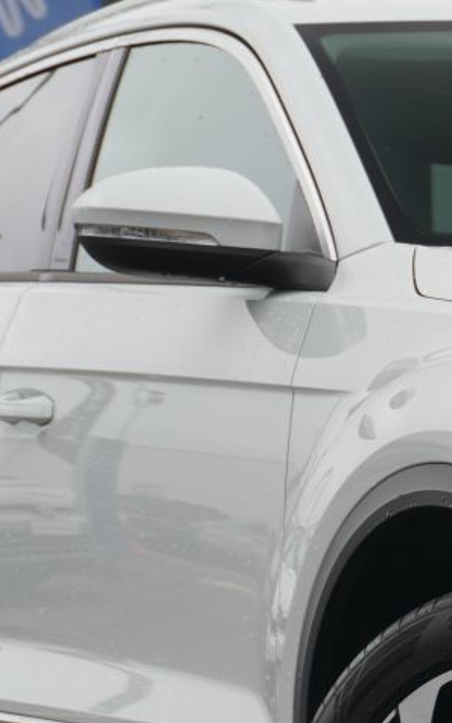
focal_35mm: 232
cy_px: 489
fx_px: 4566
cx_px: 831
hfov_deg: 5.6
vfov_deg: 9.0
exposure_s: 1/160
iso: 100
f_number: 5.6
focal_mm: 45
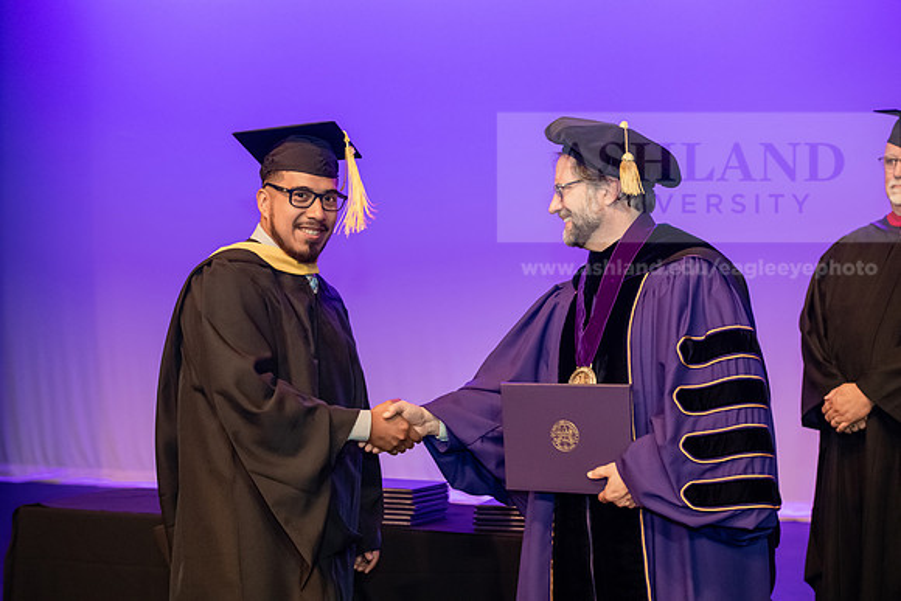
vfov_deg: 19.5
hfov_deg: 28.8
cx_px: 450
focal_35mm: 70
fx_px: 1752
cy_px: 300
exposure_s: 1/200
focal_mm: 70
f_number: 4
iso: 3200
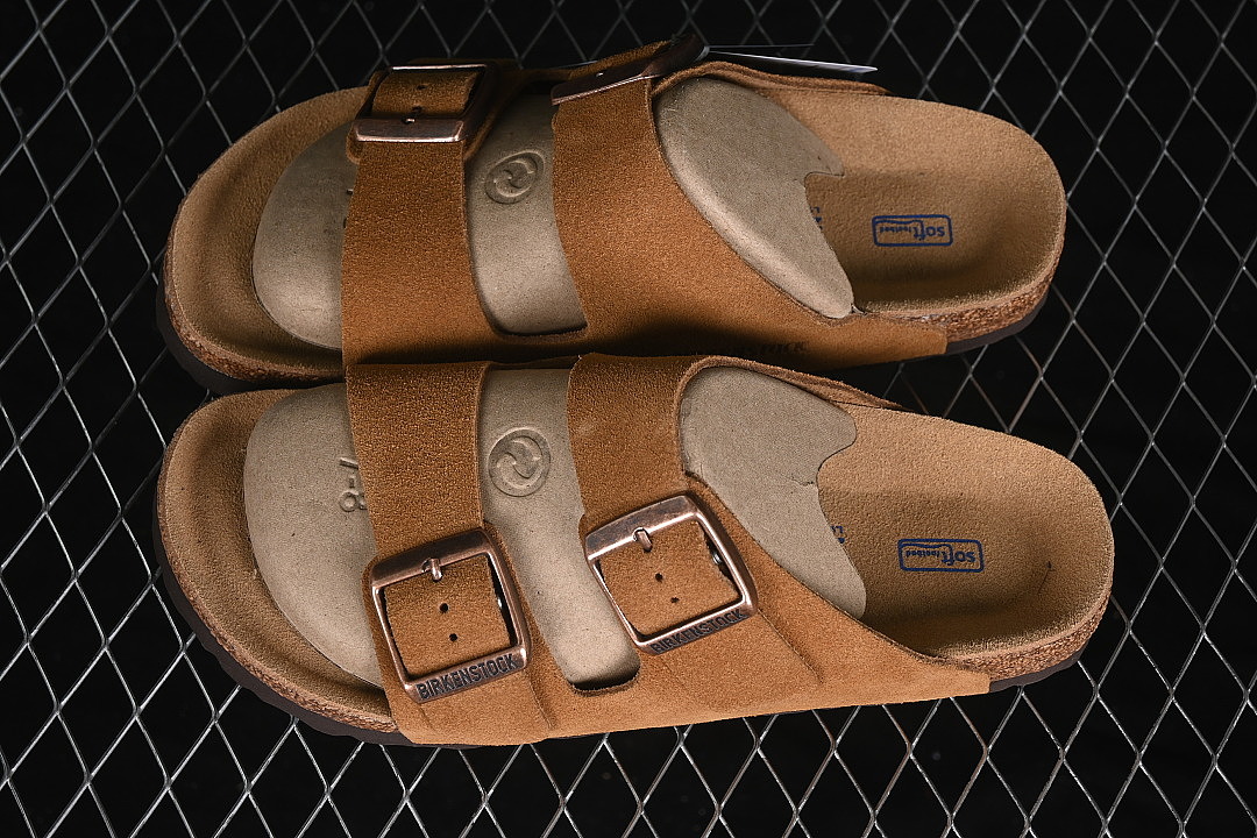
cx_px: 628
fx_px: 2619
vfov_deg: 18.2
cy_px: 419
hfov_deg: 27.0
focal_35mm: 75
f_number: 7.1
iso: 160
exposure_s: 1/80
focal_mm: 50
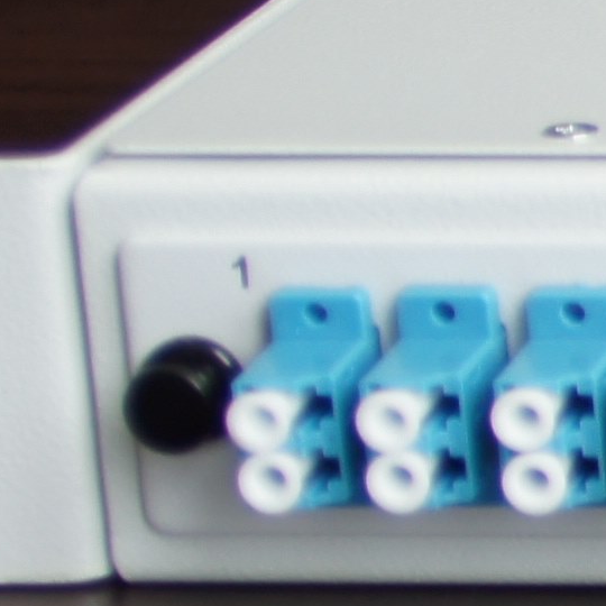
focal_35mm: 278
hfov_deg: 5.7
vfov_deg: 6.3
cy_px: 560
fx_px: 5506
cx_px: 2102
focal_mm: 24
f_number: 4
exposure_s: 1/40
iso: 100
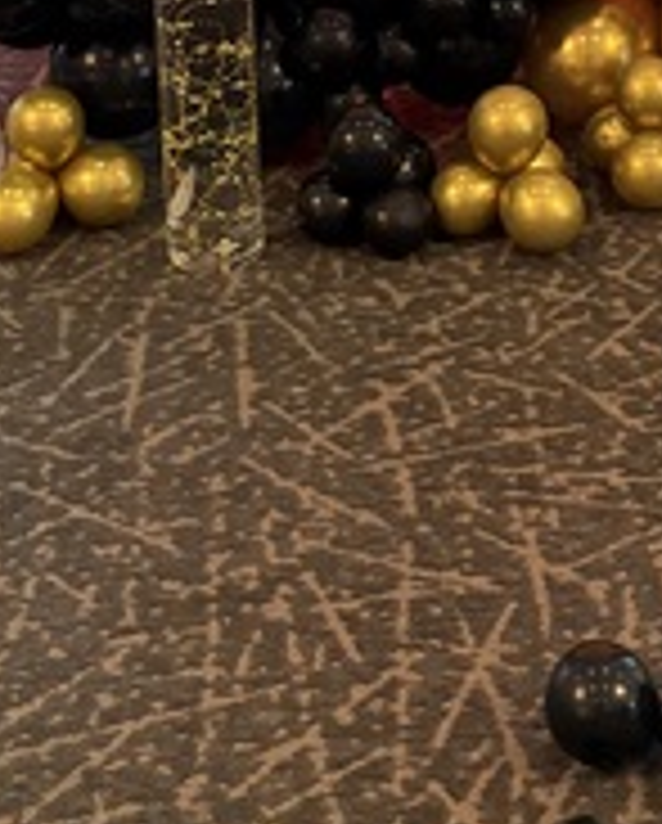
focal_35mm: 83
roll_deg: +2.6
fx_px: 2028
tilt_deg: -12.7
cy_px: -396
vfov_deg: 20.0
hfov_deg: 18.3
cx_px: 558
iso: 500
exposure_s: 1/60
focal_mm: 5.96
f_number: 1.6
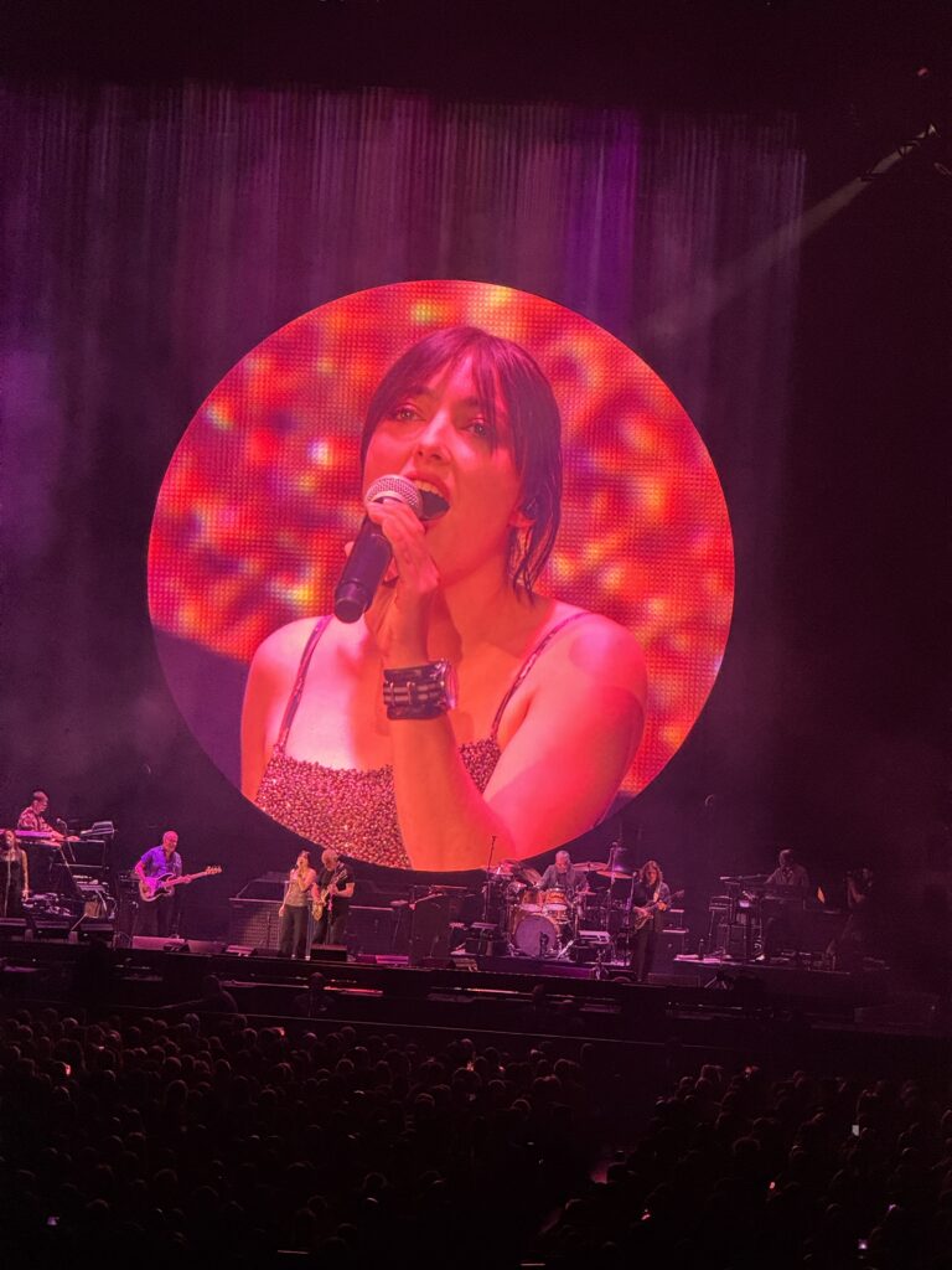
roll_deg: -3.6
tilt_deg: +1.0
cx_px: 476
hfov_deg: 12.3
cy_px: 635
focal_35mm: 120
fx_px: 4400
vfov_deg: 16.4
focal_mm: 15.66
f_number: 2.8
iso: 200
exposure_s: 1/120
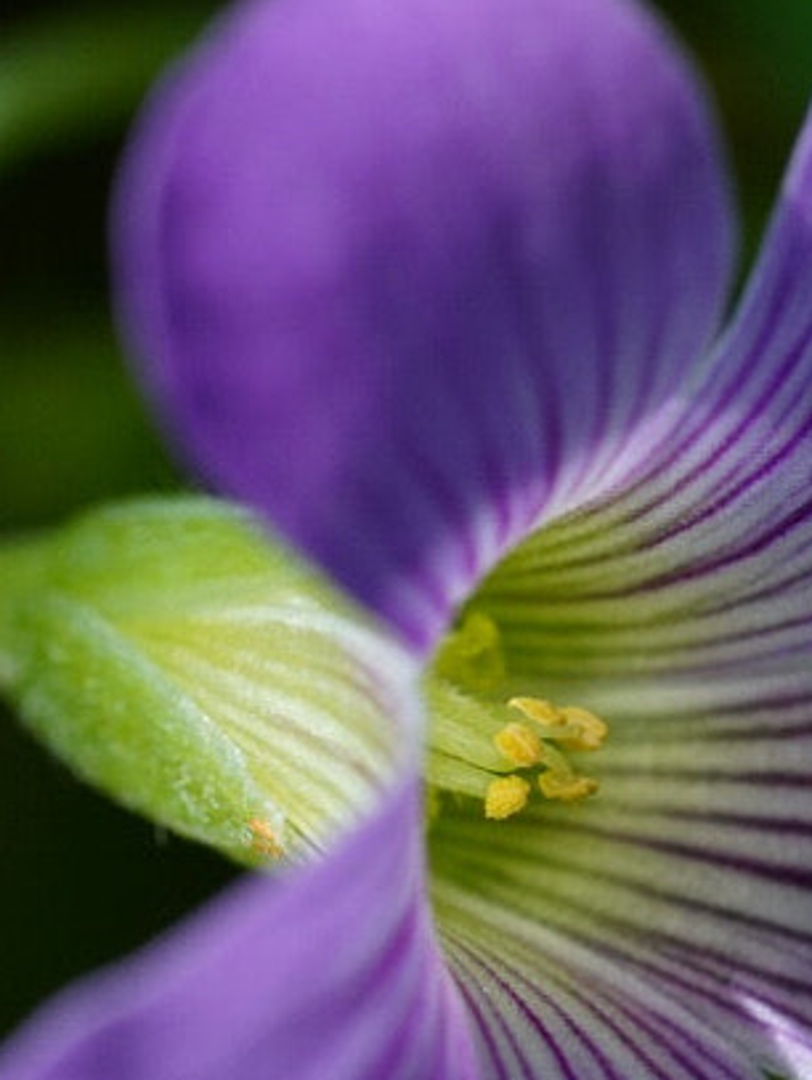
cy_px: 483
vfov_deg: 5.8
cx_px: 840
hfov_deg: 4.4
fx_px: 10617
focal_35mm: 340
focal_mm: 90
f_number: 6.3
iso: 1000
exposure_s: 1/250
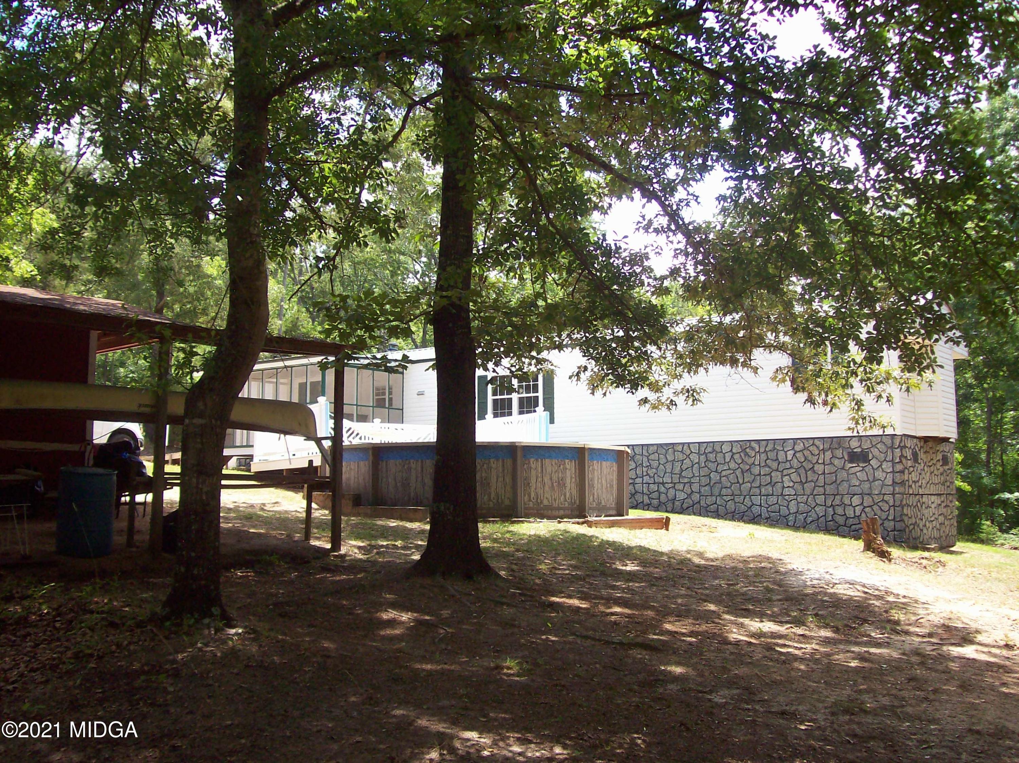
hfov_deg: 51.4
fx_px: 1059
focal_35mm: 36
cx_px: 510
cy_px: 382
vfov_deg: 39.6
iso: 80
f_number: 2.7
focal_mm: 6
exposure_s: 1/386
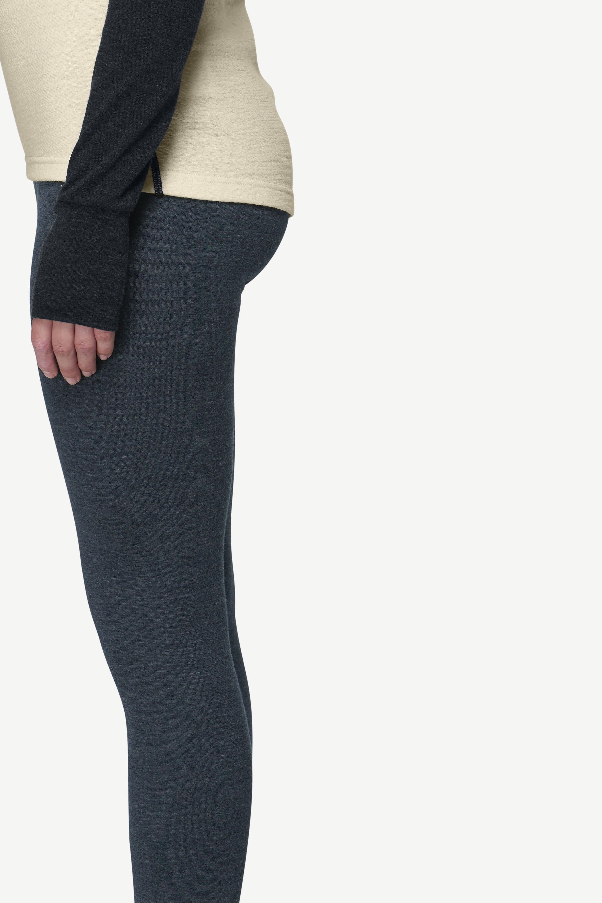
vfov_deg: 9.9
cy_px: 168
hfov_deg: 6.6
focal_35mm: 207
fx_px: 5191
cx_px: 51
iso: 100
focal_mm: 77
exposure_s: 1/50
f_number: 6.3
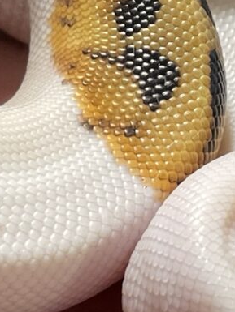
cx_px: 121
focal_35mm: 173
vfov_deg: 11.3
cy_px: -5
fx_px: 1565
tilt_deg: -46.6
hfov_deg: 8.6
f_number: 1.6
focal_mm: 4.2
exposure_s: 1/100
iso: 100
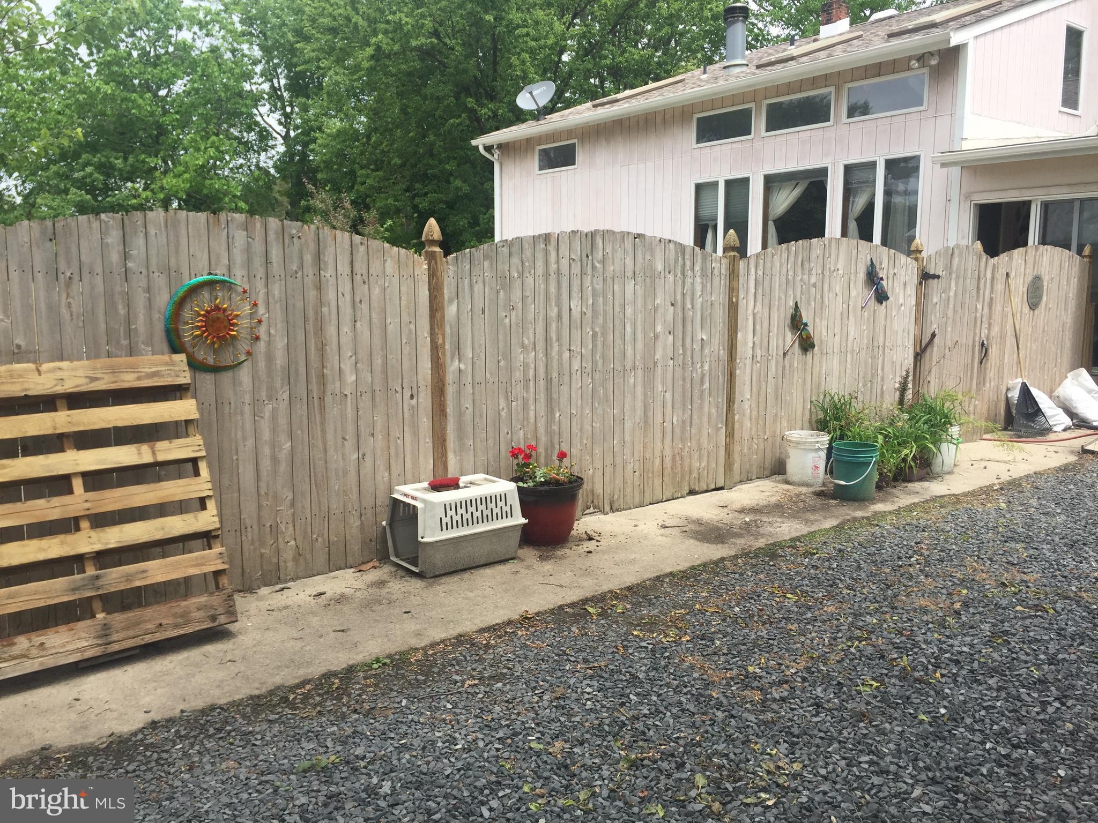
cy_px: 412
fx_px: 920
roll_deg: +0.2
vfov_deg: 48.2
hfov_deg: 61.7
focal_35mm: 29
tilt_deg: -7.4
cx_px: 549
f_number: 2.2
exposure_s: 1/989
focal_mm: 4.15
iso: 32
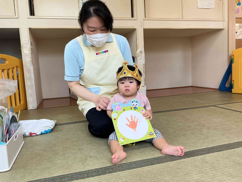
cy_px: 91
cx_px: 121
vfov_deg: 48.2
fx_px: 203
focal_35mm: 29
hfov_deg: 61.7
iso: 32
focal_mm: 3
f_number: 1.8
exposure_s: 1/100
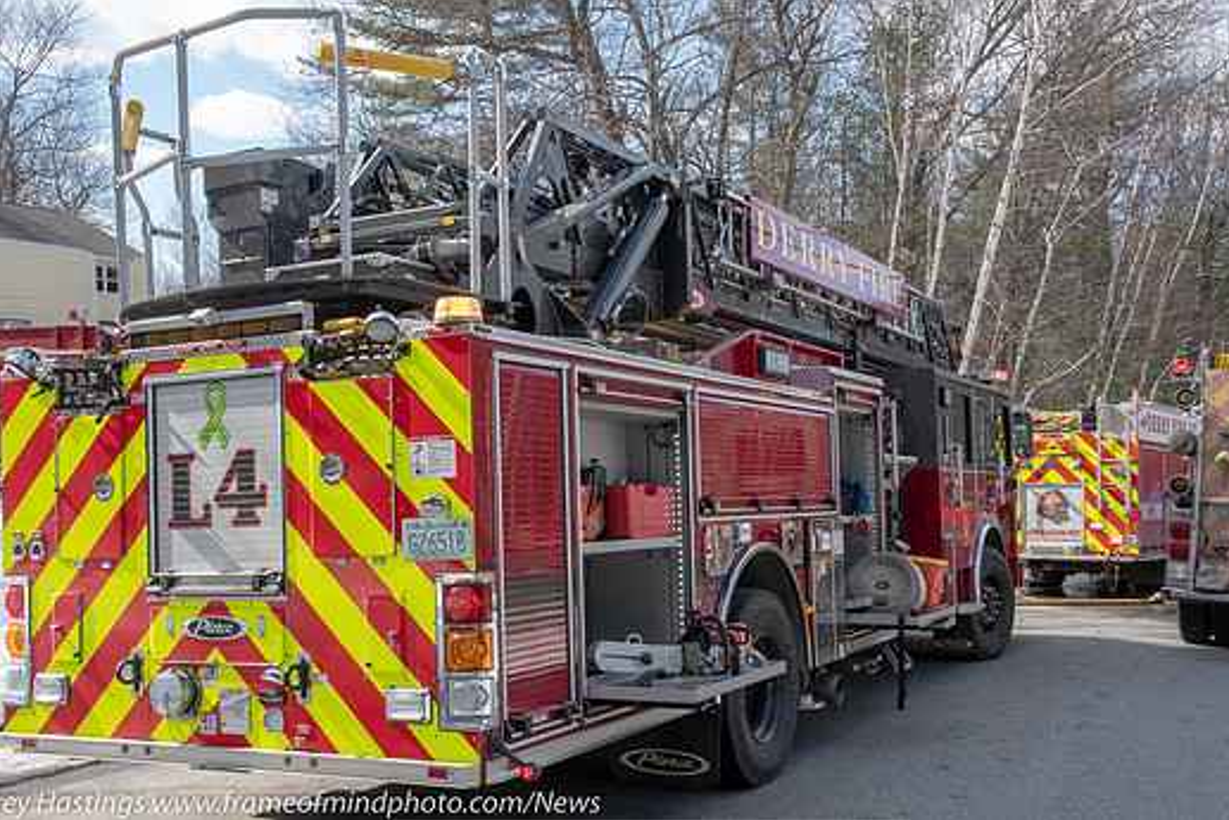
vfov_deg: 35.9
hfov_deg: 51.9
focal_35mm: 37
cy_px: 457
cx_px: 611
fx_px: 1263
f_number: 9
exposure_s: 1/500
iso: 640
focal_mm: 22
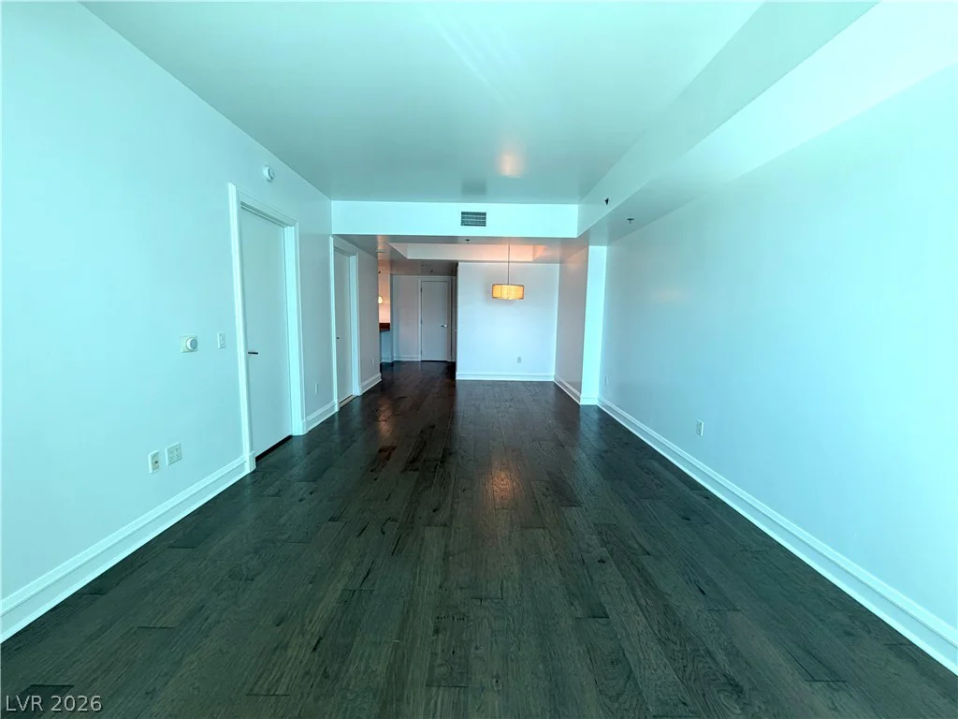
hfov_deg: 102.1
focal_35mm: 14
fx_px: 387
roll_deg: -0.4
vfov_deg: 85.7
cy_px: 360
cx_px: 479
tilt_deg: -6.5
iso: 100
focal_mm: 2.22
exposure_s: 1/120
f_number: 2.2
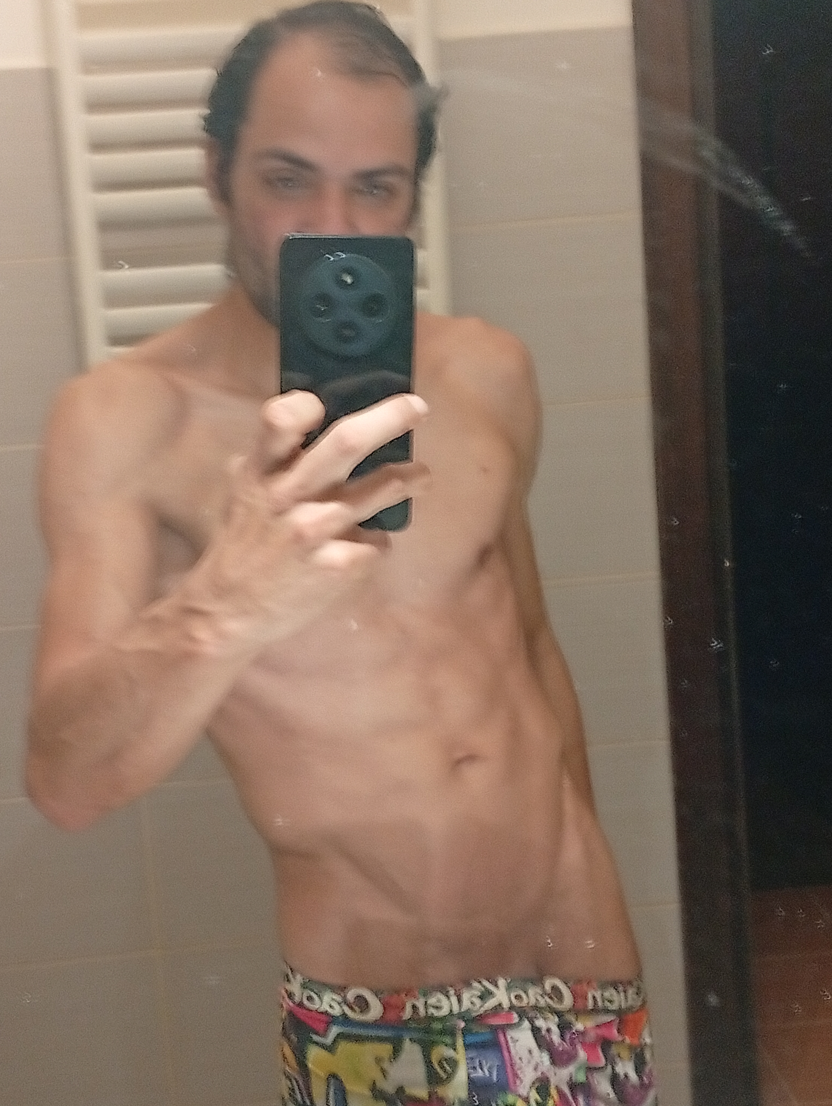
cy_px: 553
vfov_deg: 35.5
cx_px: 416
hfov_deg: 27.1
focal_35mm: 54
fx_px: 1726
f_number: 1.8
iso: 553
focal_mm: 3.98
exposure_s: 1/20
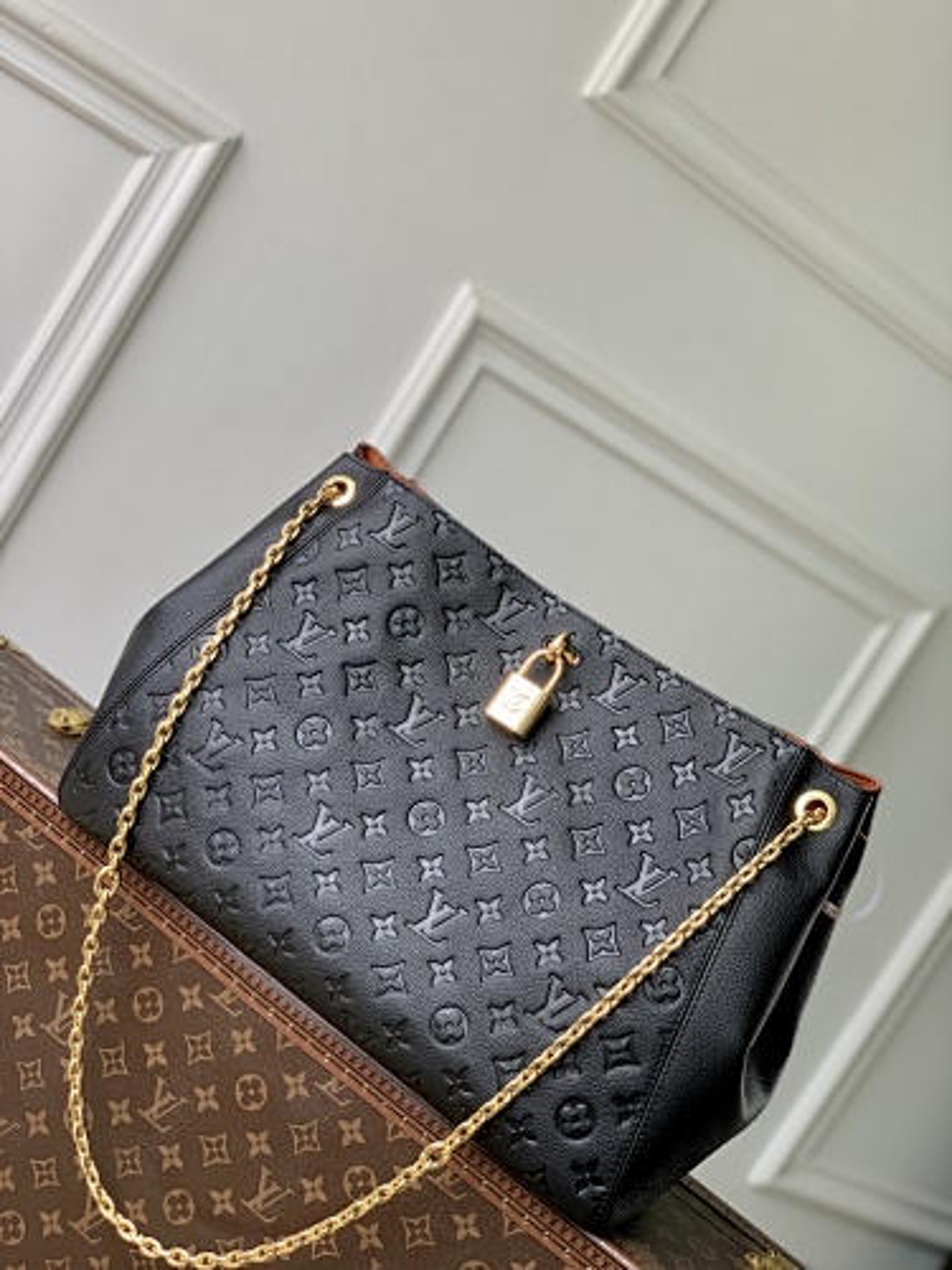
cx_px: 476
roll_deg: -31.9
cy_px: 635
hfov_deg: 28.0
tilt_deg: -5.9
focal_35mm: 52
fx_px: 1907
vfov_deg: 36.8
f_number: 2.4
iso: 16
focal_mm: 6
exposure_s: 1/122
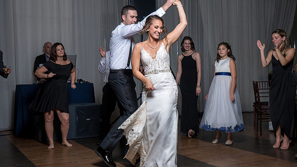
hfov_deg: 42.1
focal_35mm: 49
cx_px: 137
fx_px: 386
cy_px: 76
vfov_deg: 24.4
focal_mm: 35
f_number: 5.6
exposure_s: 1/200
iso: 2000
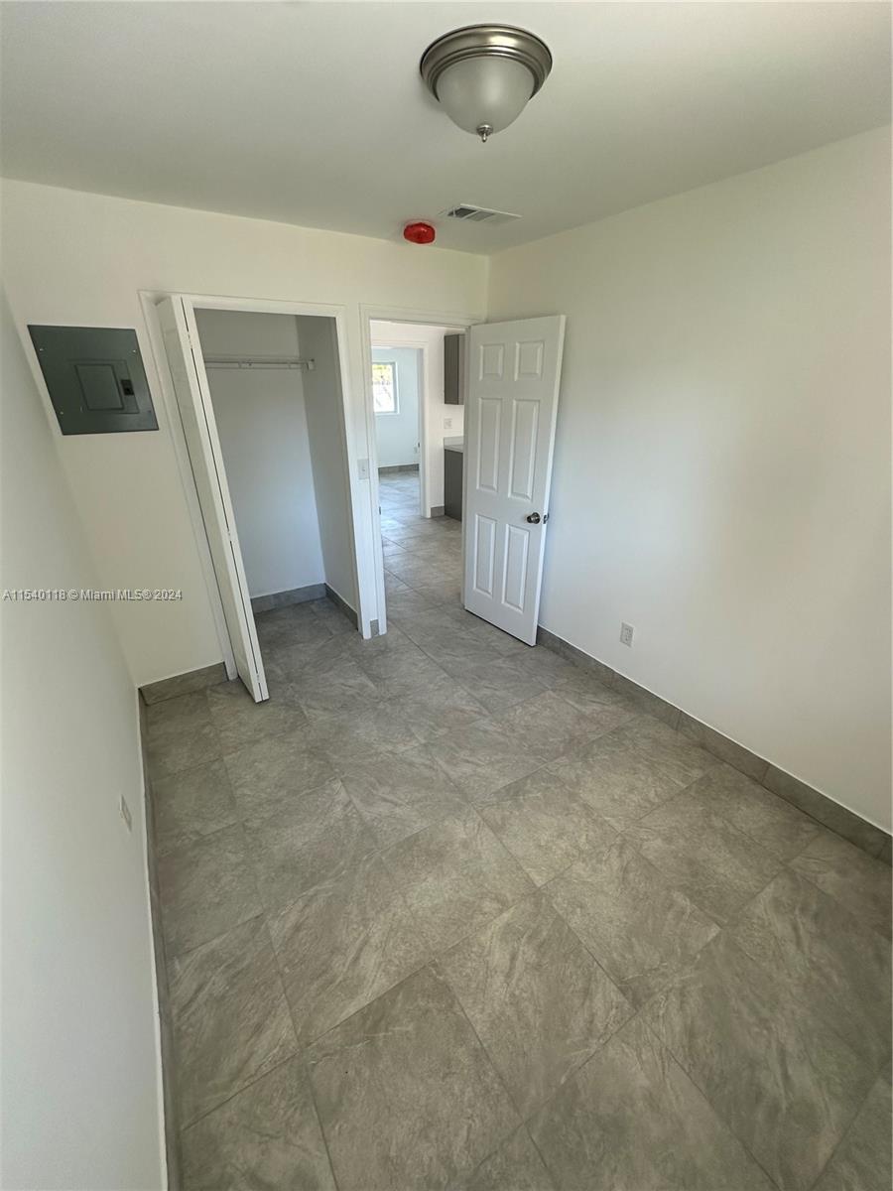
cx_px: 446
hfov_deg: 85.7
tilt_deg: -24.7
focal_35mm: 14
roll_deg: -0.6
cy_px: 596
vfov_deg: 102.1
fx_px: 482
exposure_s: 1/99
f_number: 2.2
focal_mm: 2.22
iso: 80
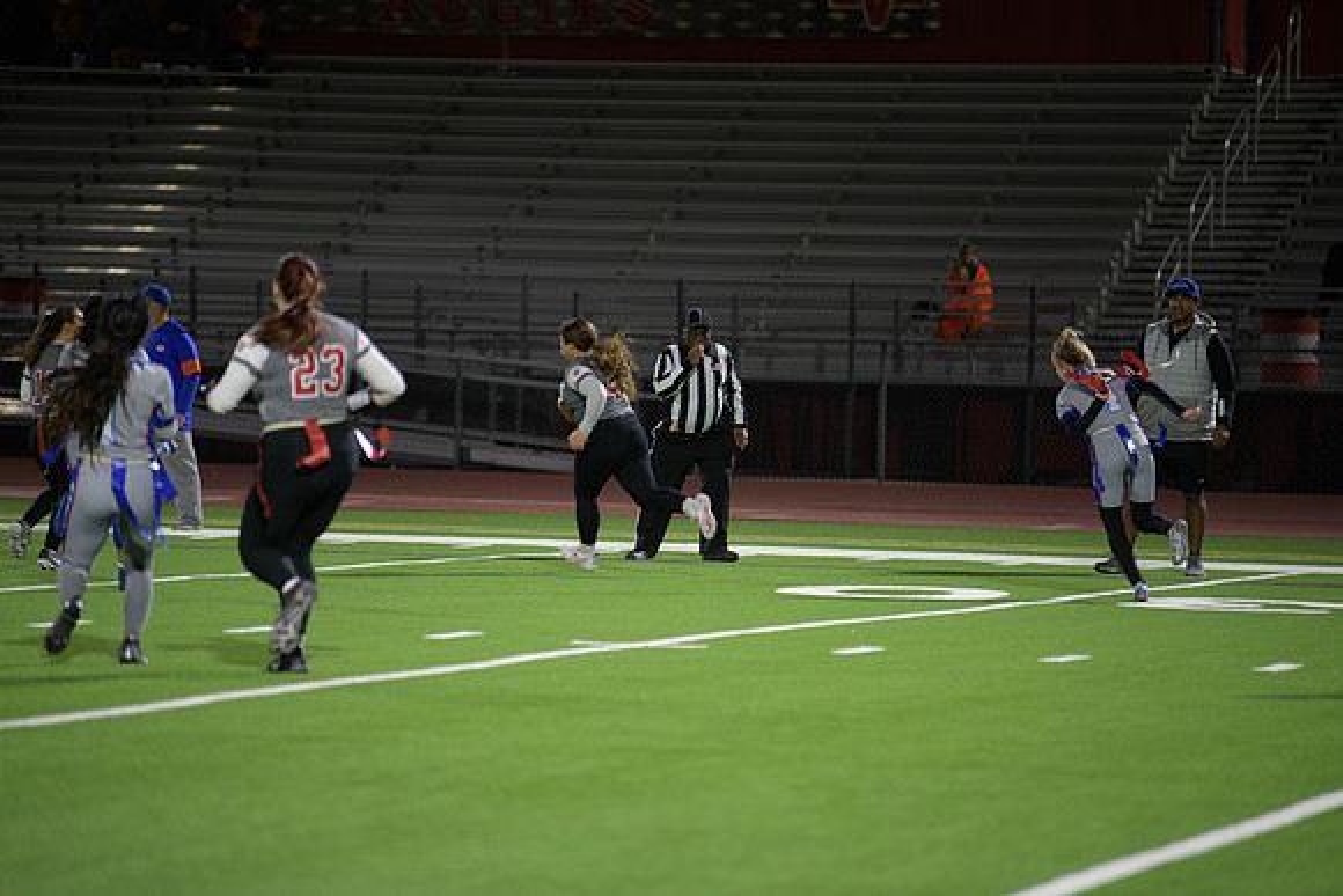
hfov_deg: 10.3
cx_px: 672
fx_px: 7463
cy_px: 448
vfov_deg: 6.9
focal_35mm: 200
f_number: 2.8
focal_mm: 200
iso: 1100
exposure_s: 1/200
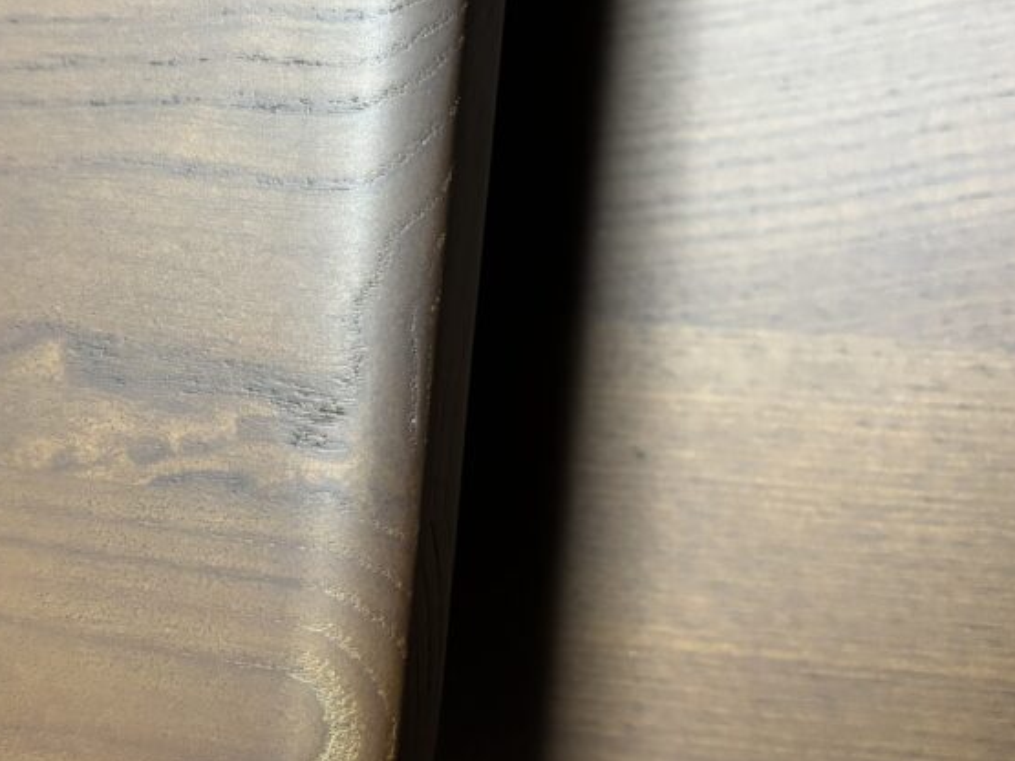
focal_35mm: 48
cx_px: 475
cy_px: 285
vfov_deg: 30.1
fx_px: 1407
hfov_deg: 39.6
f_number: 1.6
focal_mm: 5.96
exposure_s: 1/60
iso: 320
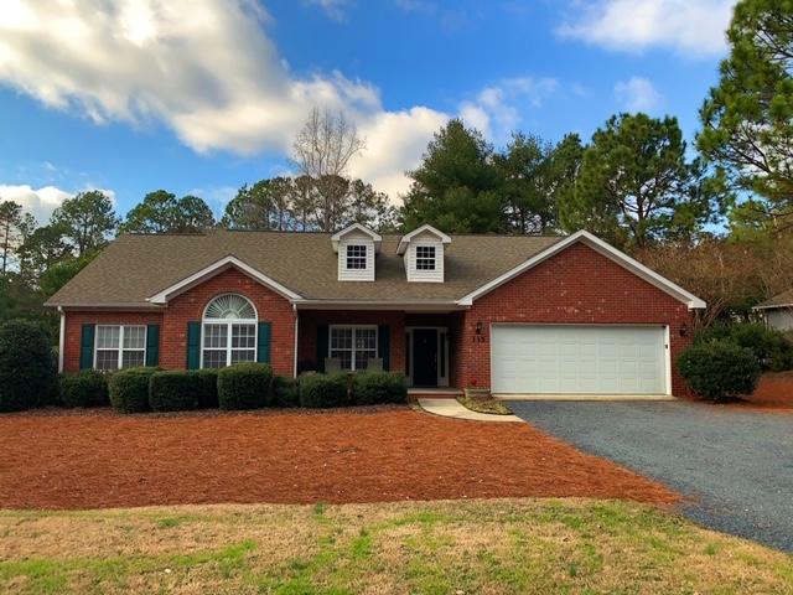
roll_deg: +0.4
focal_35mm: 26
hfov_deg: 67.3
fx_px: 596
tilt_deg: +5.9
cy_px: 298
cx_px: 396
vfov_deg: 53.1
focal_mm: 4.25
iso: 25
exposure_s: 1/1468
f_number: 1.8
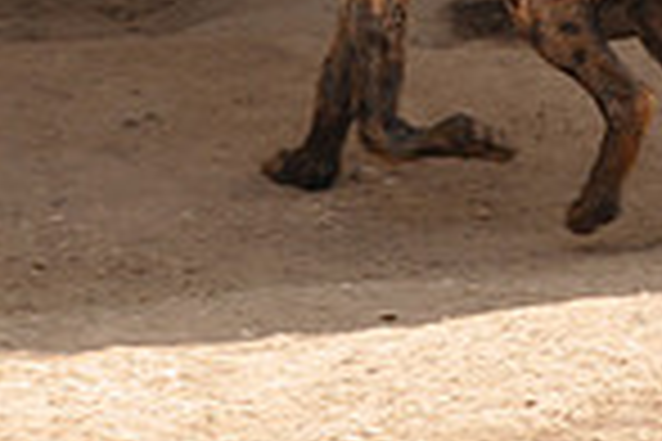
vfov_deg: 3.3
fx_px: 7612
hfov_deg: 5.0
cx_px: 221
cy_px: -79
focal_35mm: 414
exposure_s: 1/200
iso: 200
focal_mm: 70
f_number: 9
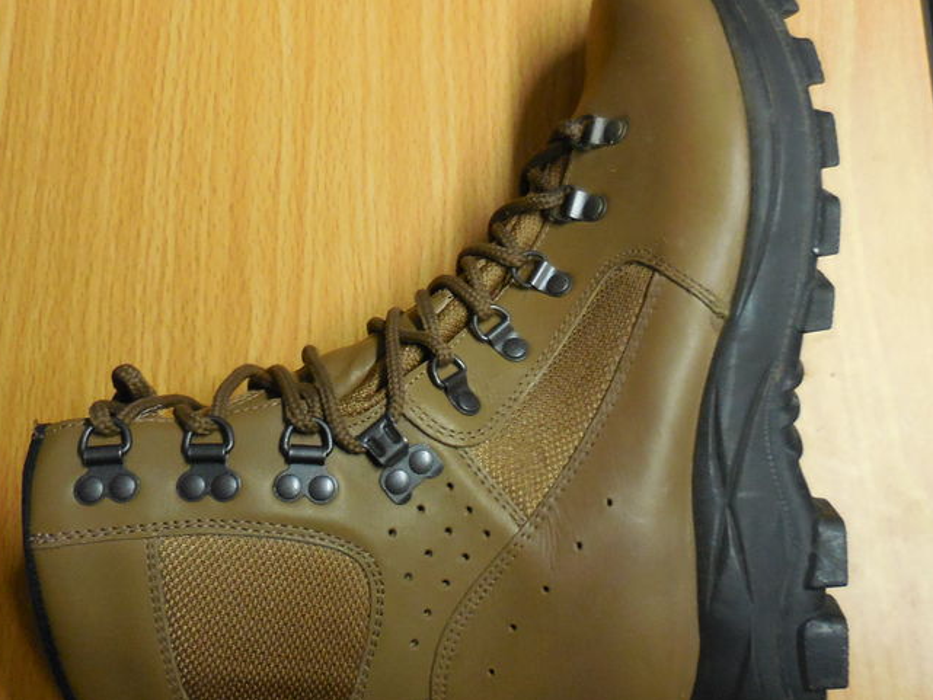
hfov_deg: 47.8
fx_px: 1051
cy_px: 300
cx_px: 496
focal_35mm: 39
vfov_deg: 36.8
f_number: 3.3
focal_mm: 4.5
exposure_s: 1/20
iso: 400
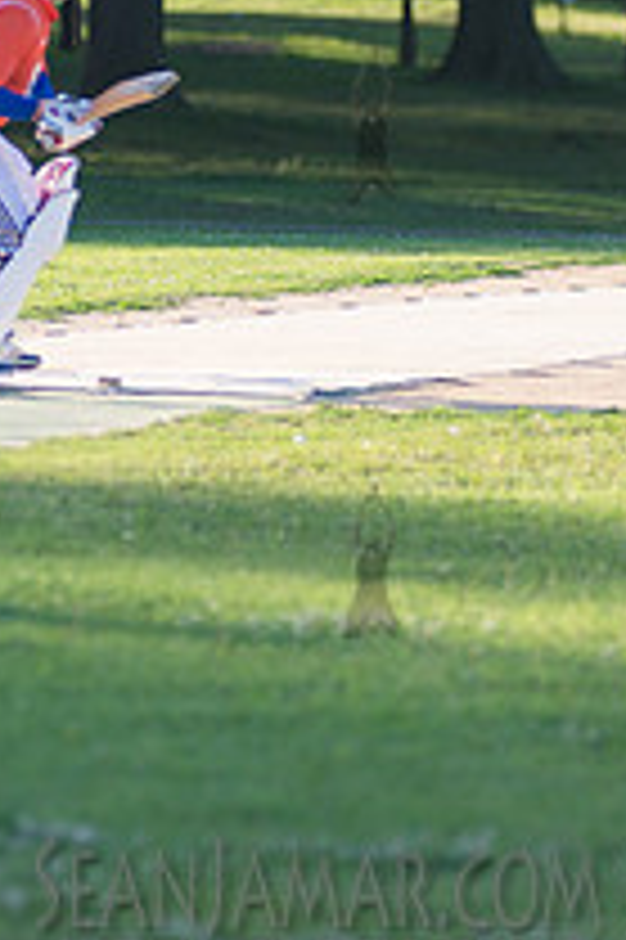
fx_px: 11260
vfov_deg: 4.8
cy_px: 124
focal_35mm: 431
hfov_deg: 3.2
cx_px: 369
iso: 400
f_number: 2.8
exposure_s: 1/2500
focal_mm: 155
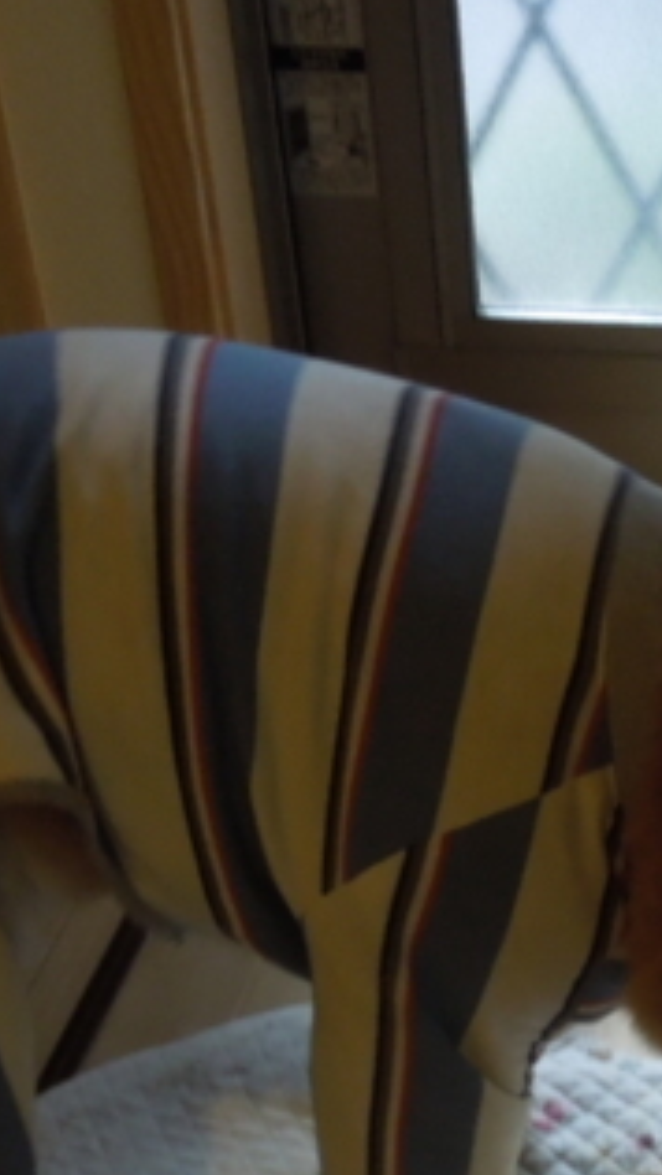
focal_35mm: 69
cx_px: 692
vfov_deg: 29.8
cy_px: 948
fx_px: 2151
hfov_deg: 17.0
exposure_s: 1/30
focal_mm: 4.5
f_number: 3.3
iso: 360
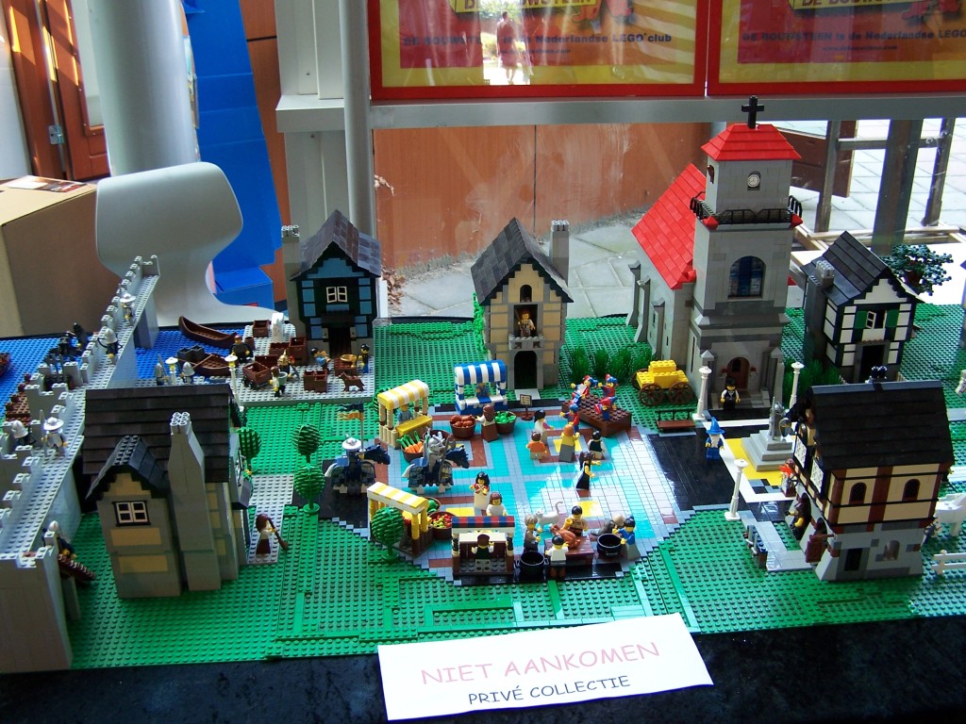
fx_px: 1060
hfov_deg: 49.0
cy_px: 362
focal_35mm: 38
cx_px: 483
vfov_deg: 37.7
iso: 80
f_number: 2.8
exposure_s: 1/20
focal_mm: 6.3
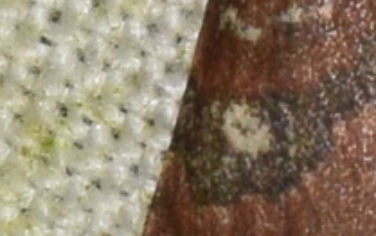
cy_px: 79
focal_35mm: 979
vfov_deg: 1.3
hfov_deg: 2.1
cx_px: 573
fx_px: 10040
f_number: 14
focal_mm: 140
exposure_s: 1/60
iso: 500
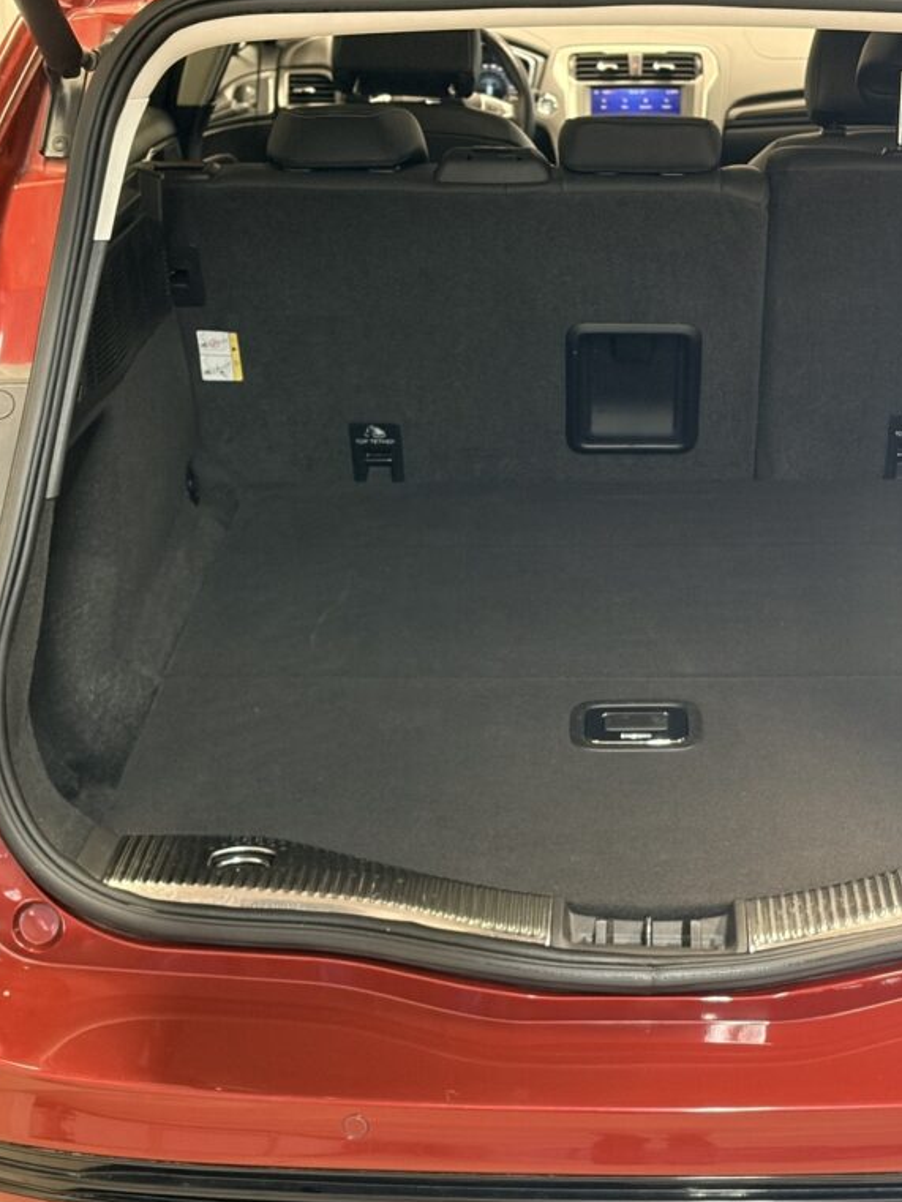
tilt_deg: -20.8
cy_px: 600
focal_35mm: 70
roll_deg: +0.2
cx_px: 632
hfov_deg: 20.9
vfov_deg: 27.8
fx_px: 2431
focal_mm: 5.96
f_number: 1.6
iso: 320
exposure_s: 1/33
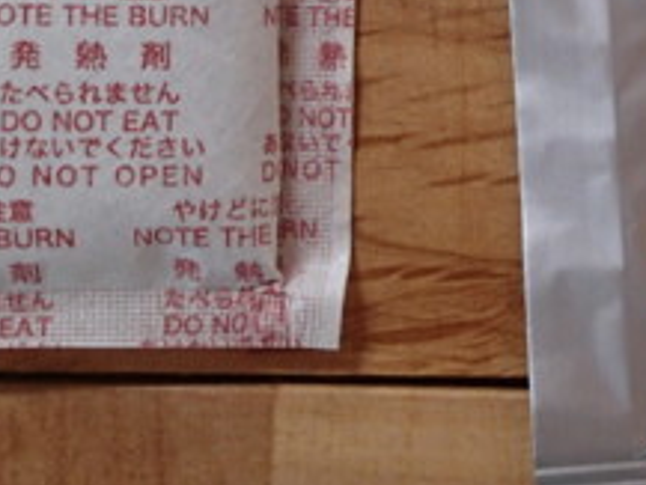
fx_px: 1718
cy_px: -74
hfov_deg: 20.6
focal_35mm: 92
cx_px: 640
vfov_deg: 15.6
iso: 200
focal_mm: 4.5
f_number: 2
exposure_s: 1/40
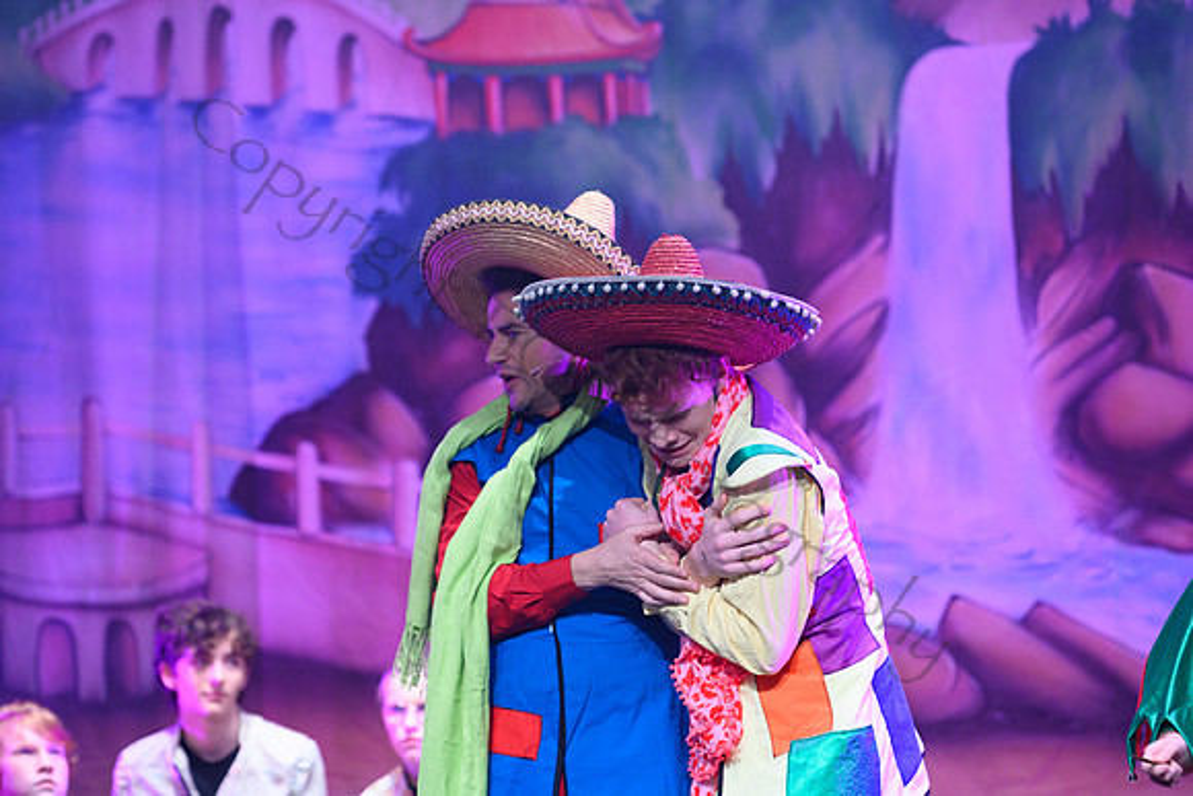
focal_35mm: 145
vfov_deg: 9.5
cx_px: 596
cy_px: 398
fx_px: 4806
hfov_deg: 14.2
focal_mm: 145
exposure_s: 1/200
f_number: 2.8
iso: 1000
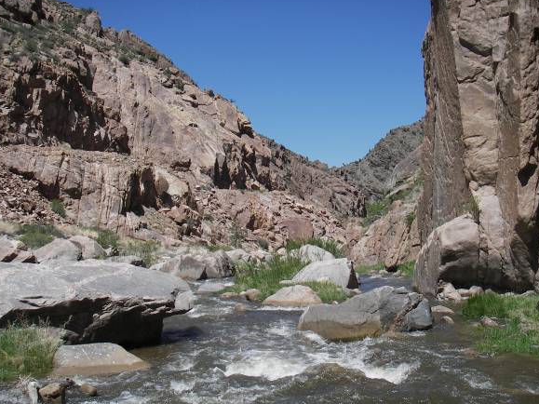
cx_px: 290
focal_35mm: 42
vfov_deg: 34.3
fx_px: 654
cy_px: 210
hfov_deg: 44.8
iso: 50
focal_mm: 6.3
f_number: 3.3
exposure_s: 1/800
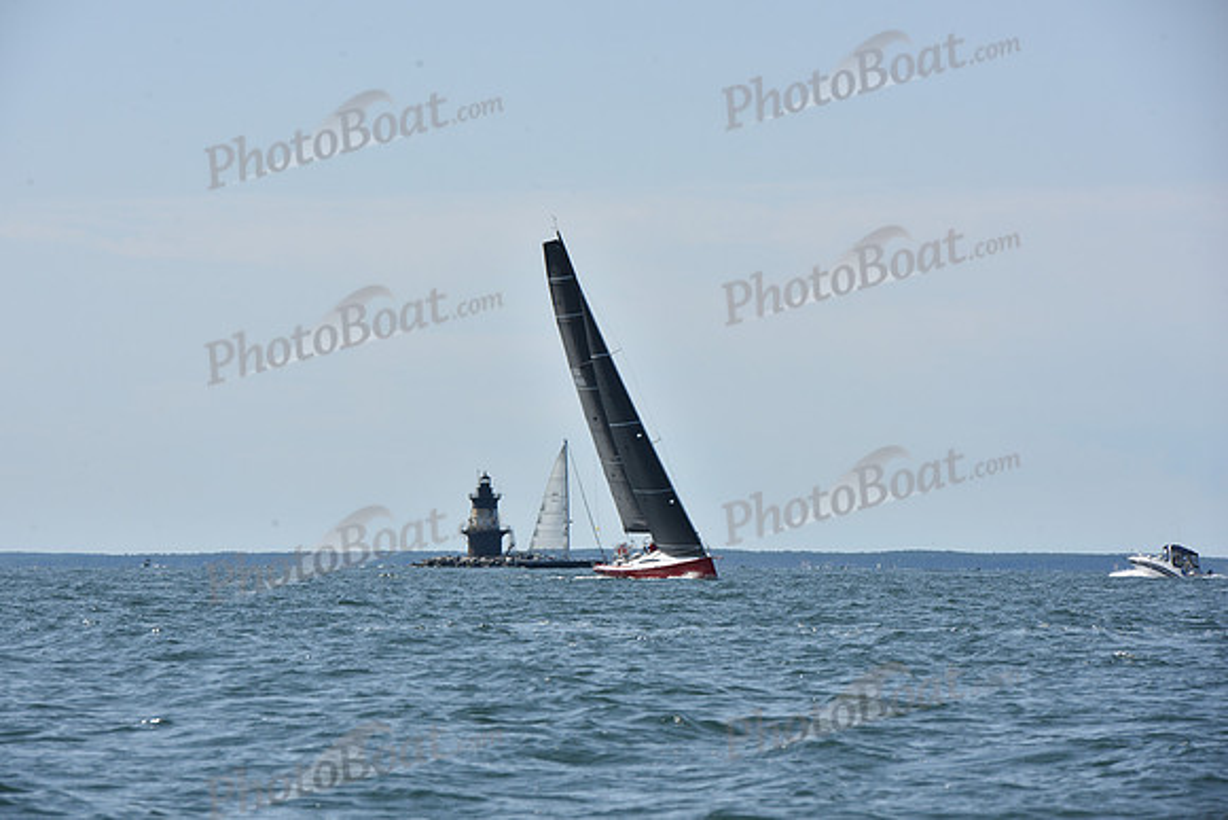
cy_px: 410
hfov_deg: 10.3
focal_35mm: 200
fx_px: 6823
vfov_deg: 6.9
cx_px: 614
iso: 250
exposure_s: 1/640
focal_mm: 200
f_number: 13
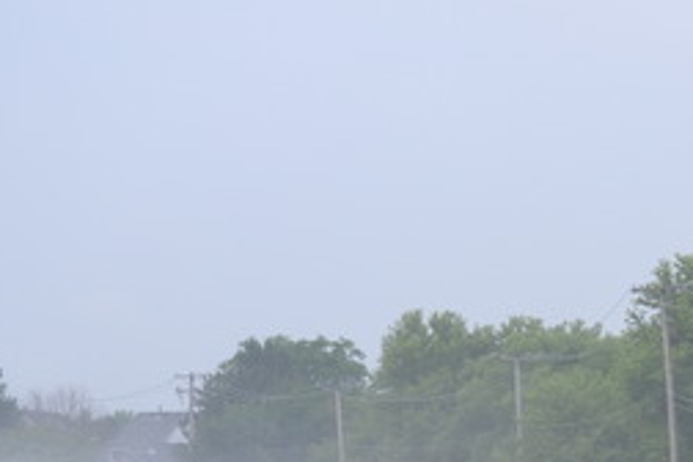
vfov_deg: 6.5
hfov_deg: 9.8
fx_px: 4028
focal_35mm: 209
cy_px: 450
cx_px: 509
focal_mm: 55
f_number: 5.6
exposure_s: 1/125
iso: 360
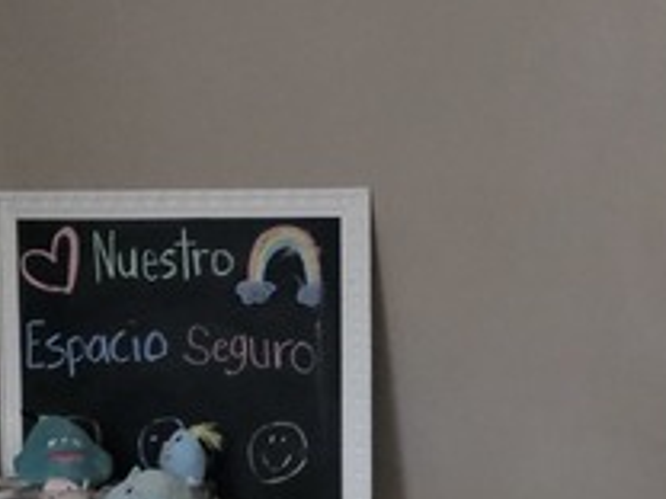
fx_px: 2174
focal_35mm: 113
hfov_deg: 16.3
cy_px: 1116
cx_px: 919
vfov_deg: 11.3
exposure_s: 1/120
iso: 320
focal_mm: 6.3
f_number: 1.7
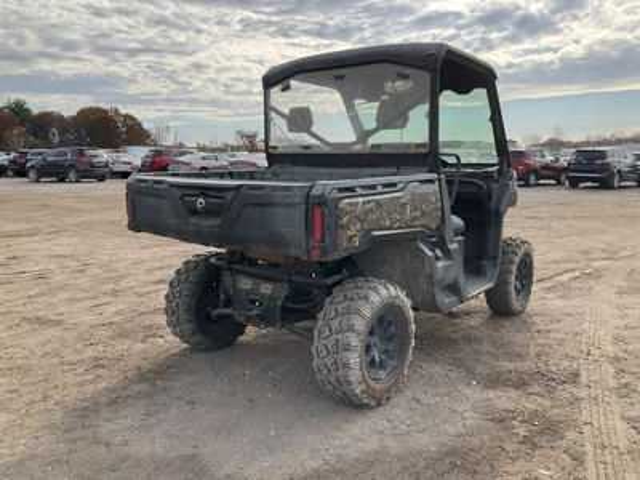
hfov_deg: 61.7
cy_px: 240
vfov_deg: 48.2
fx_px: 536
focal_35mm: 29
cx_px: 320
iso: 25
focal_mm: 3
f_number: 1.8
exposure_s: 1/1015
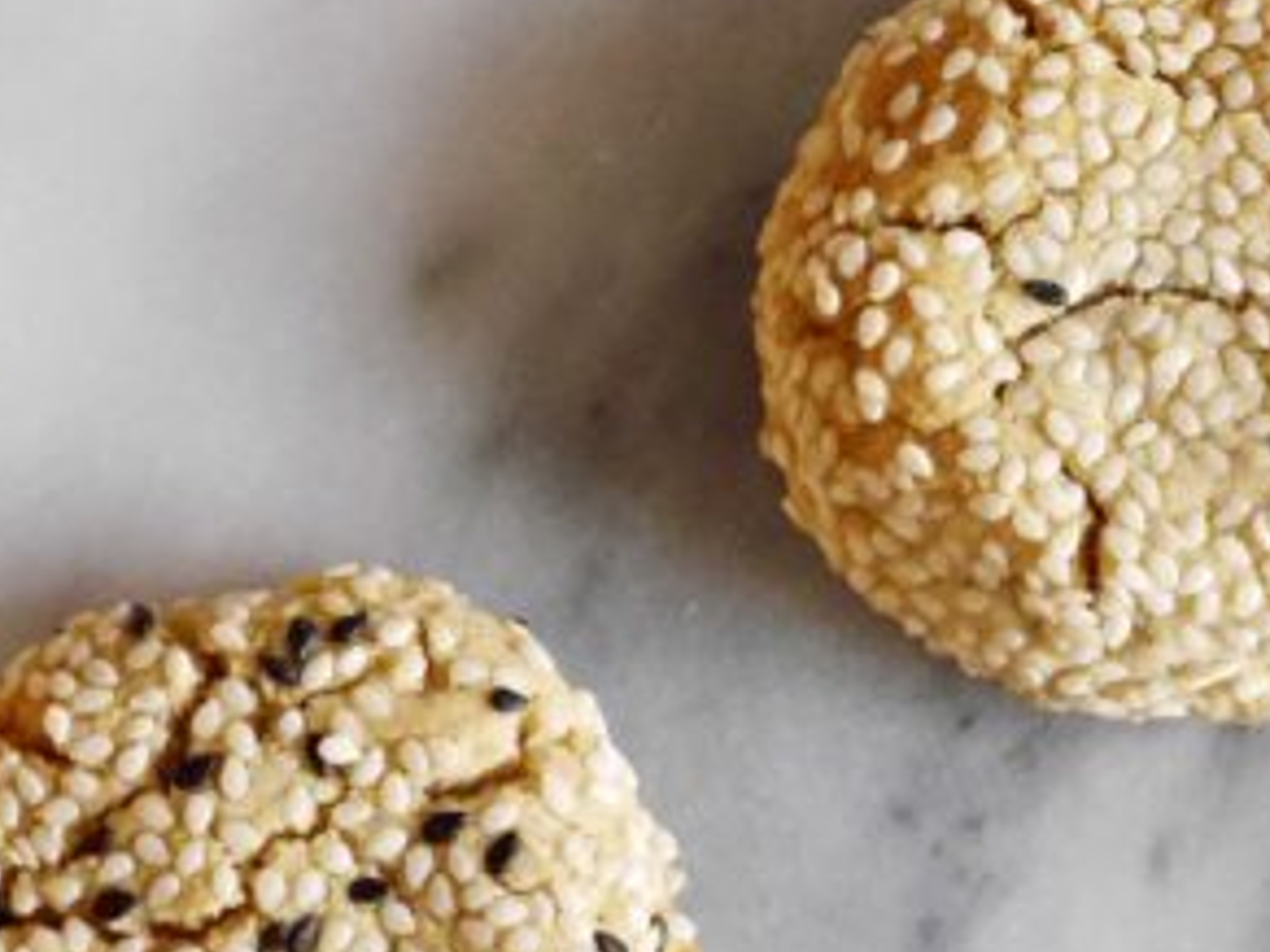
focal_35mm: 155
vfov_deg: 9.6
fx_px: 5684
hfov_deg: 12.7
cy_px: 352
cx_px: 1052
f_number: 5.6
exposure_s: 1/40
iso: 3200
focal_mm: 22
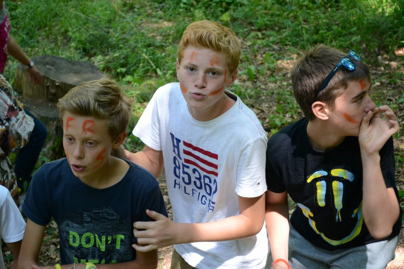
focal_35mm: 82
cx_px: 202
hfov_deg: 24.6
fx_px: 926
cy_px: 134
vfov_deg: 16.6
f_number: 5.6
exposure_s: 1/160
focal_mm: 55
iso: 1600
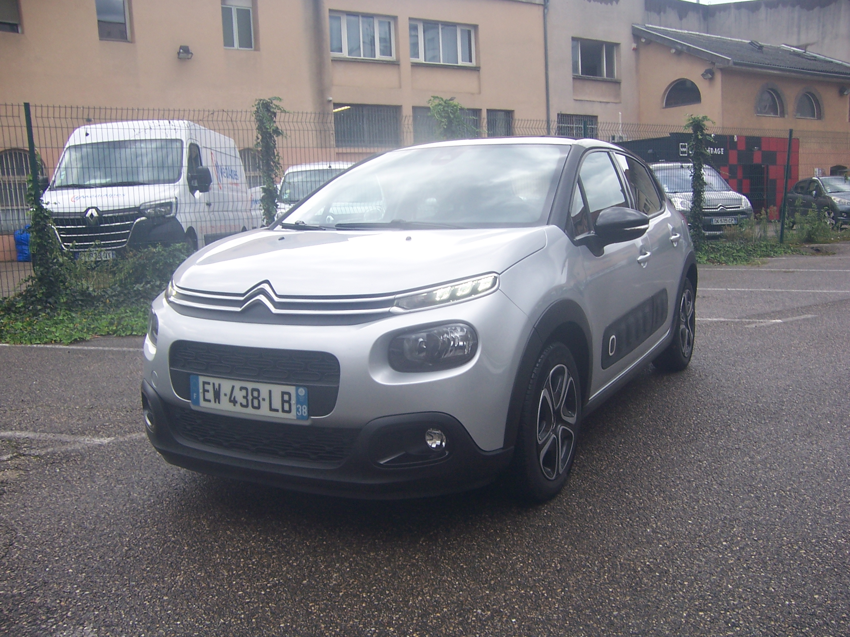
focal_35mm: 33
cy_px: 318
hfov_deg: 55.4
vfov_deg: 42.9
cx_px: 425
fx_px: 810
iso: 80
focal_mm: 5.5
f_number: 3.4
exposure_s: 1/180
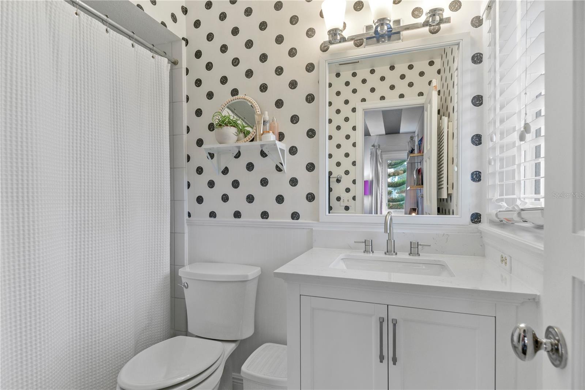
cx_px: 292
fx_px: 293
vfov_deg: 67.4
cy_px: 195
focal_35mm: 18
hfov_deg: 90.0
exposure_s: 1/1.67
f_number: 8
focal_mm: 18
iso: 320
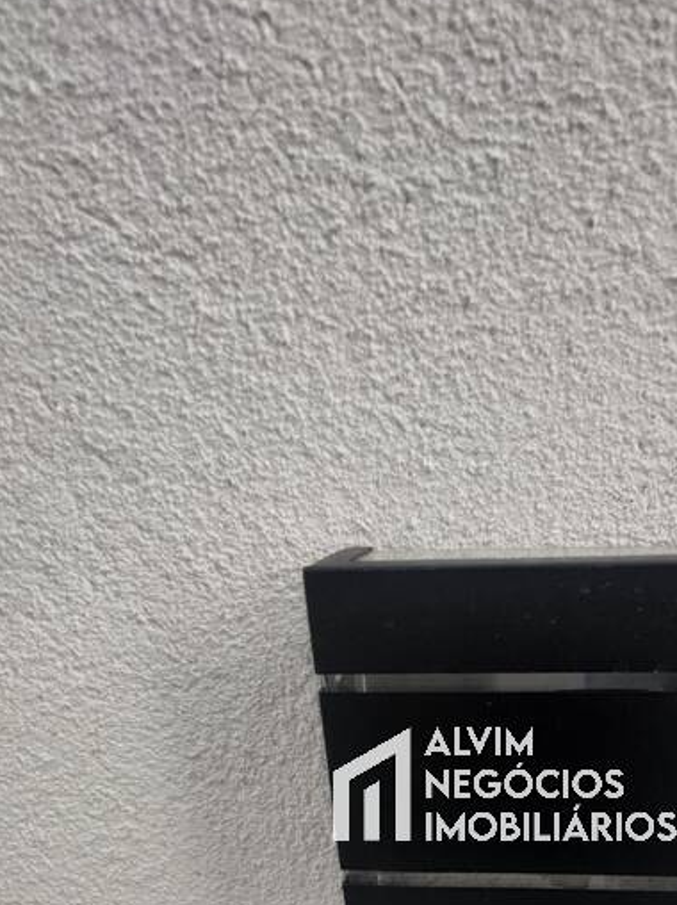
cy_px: 795
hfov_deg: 40.5
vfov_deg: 48.9
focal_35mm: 34
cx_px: 513
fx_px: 888
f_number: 2.2
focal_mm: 2.35
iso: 100
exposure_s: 1/150
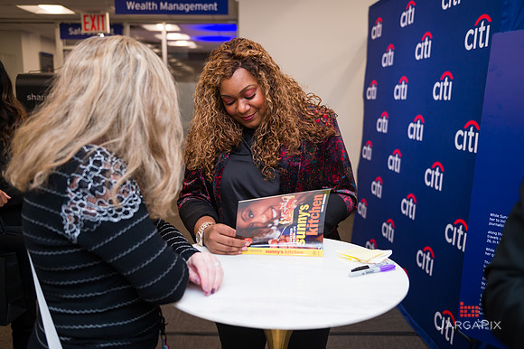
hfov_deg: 58.7
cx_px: 262
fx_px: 465
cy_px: 174
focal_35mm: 32
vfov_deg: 41.1
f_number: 3.2
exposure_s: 1/200
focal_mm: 32
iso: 400
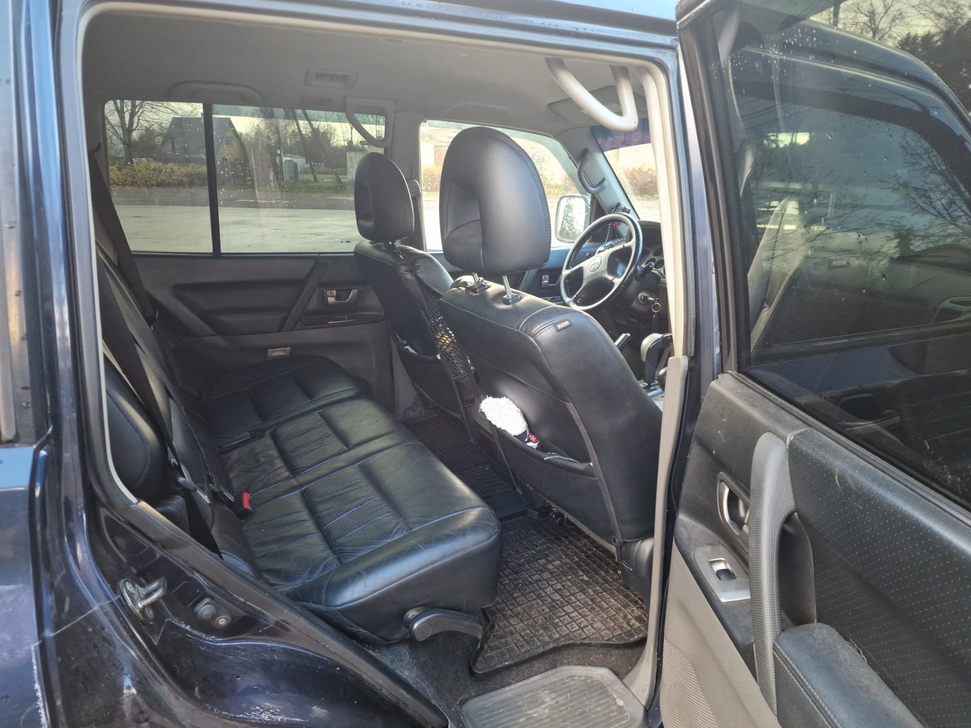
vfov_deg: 58.9
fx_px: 645
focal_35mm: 23
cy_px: 364
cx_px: 486
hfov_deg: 73.9
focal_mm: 6.4
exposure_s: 1/50
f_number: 1.8
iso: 80
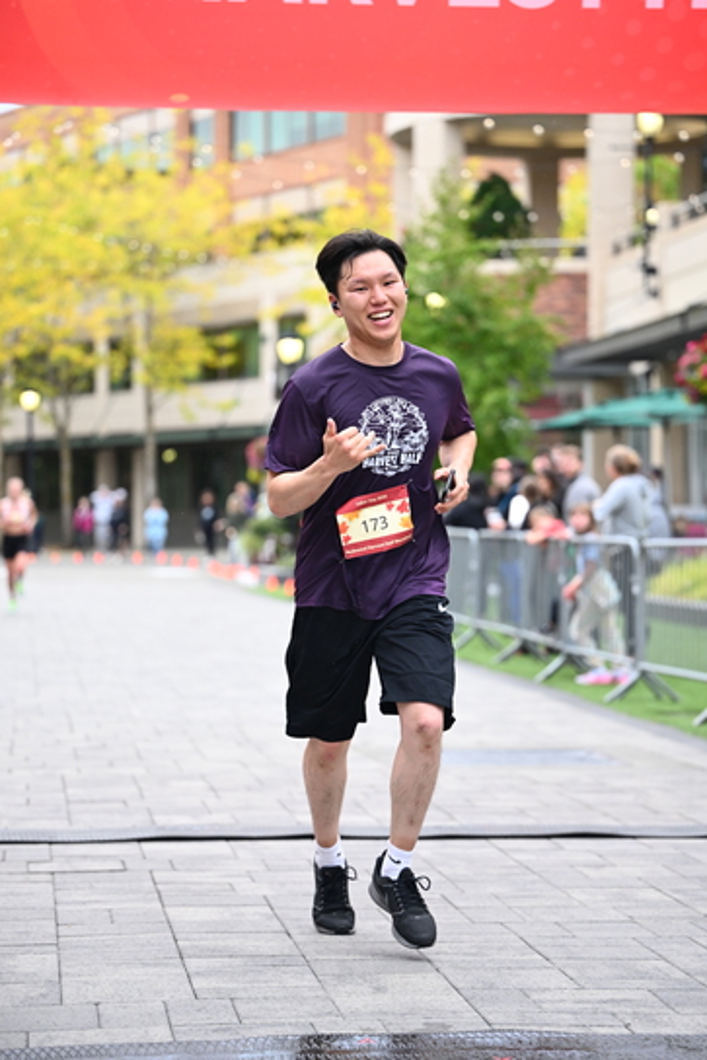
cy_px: 528
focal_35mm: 94
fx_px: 2767
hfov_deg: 14.6
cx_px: 354
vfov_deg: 21.7
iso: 1250
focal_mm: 93
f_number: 2.8
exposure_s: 1/1600
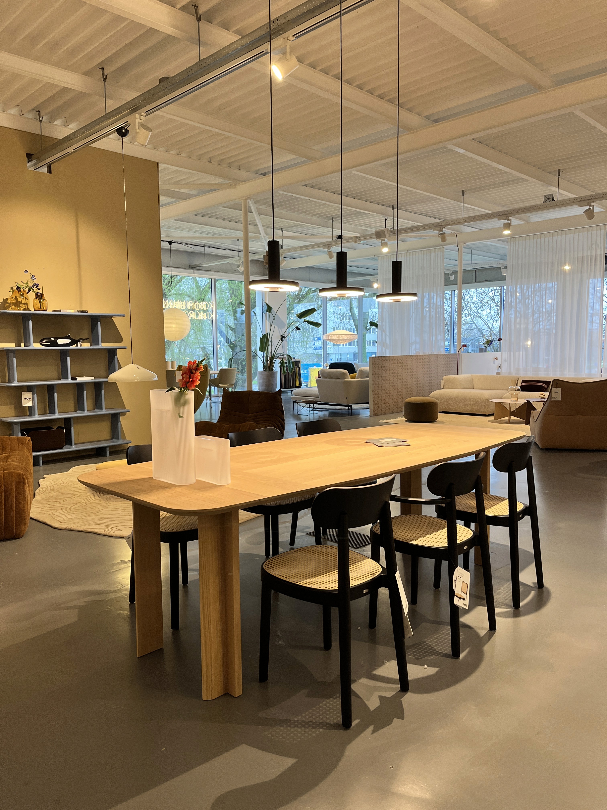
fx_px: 608
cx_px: 304
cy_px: 405
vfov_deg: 67.3
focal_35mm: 26
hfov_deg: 53.1
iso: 100
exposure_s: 1/100
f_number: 1.6
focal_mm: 5.1
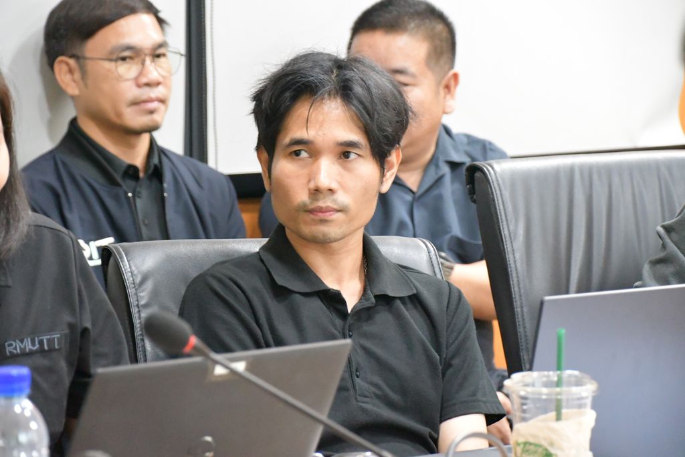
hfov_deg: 12.5
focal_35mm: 165
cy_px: 228
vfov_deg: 8.3
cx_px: 342
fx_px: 3140
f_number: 5.6
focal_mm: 110
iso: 12800
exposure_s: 1/125
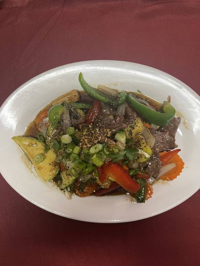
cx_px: 100
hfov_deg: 53.1
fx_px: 200
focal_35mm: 26
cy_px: 133
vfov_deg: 67.3
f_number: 1.5
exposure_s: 1/60
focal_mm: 5.7
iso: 320
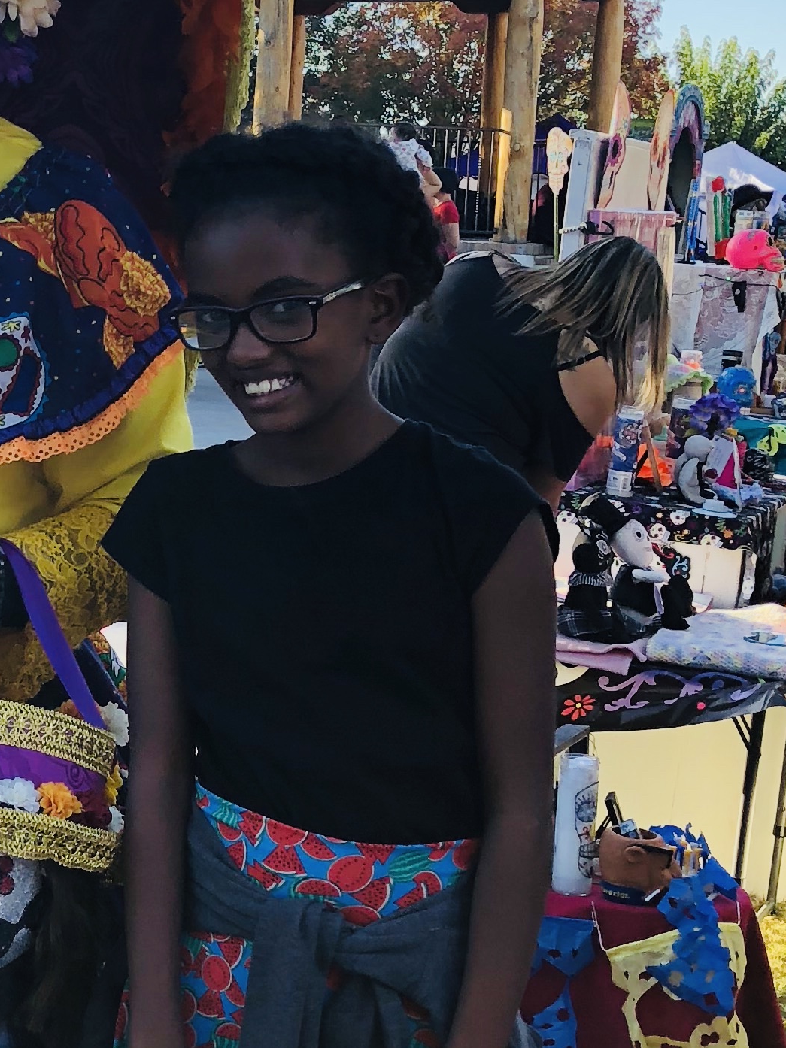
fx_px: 2453
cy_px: 468
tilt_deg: -5.0
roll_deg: -1.2
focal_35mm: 81
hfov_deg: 17.4
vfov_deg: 24.1
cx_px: -153
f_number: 1.8
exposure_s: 1/235
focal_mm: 3.99
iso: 20
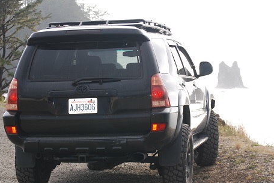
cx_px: 154
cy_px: 90
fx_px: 827
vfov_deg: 12.6
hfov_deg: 18.8
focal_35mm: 109
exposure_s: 1/200
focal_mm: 55
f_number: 5
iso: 100
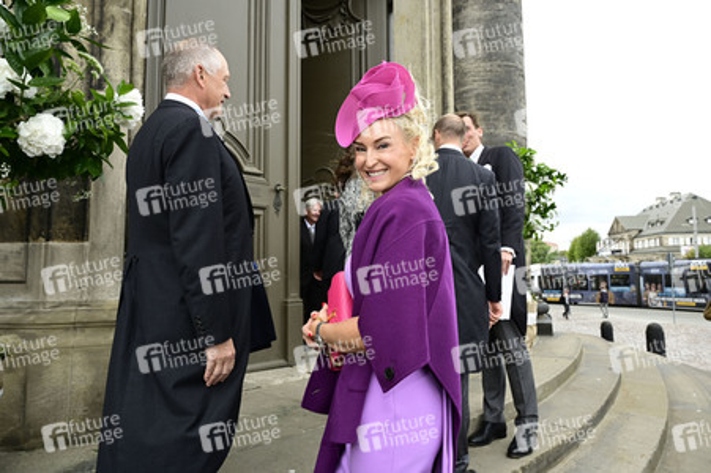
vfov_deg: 53.1
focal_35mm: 24
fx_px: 474
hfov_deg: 73.8
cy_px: 236
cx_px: 356
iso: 500
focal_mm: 24
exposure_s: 1/200
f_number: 7.1
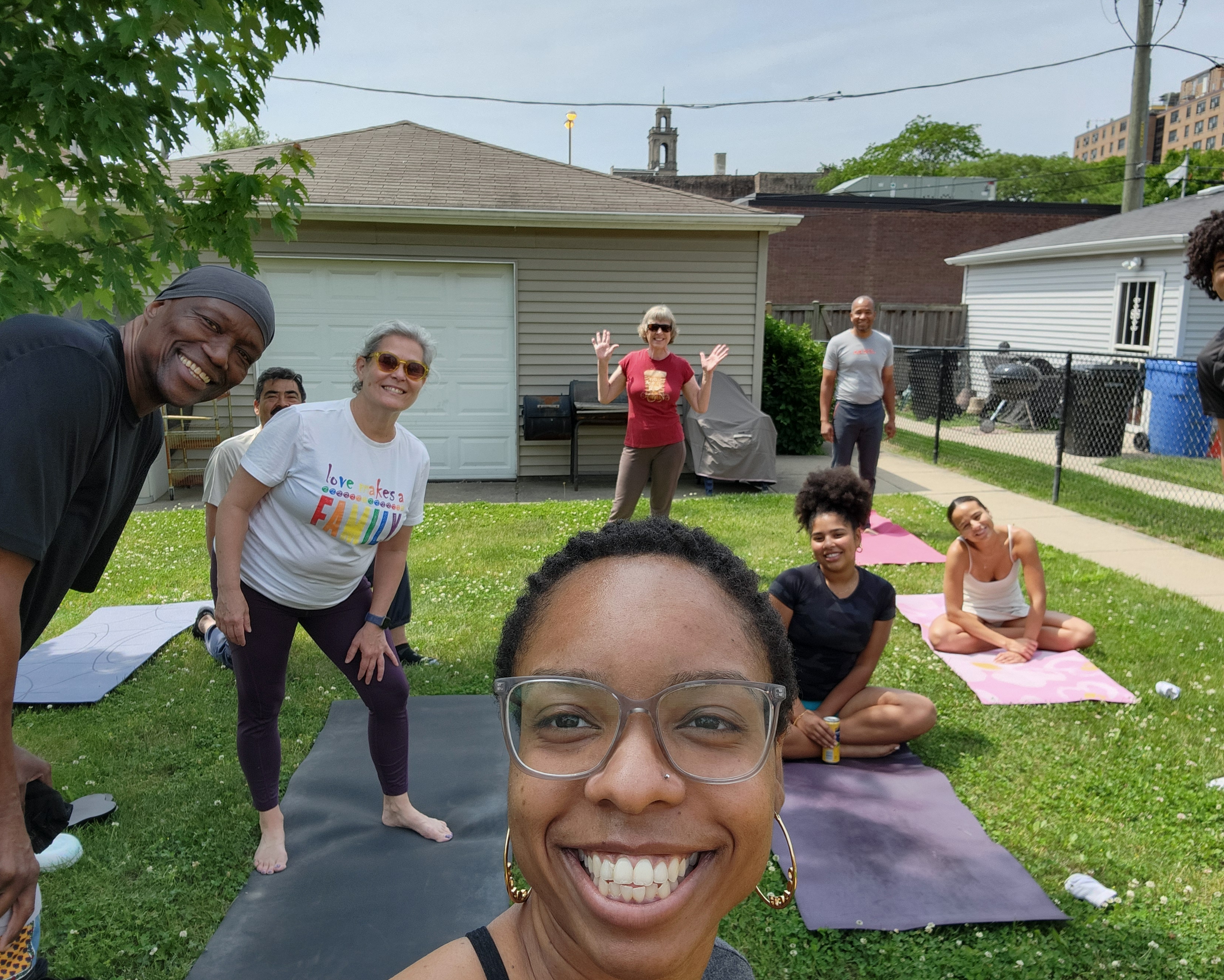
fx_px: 978
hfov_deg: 64.0
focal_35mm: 27
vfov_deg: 53.2
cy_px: 495
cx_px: 640
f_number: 2.2
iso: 50
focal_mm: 3.3
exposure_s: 1/713
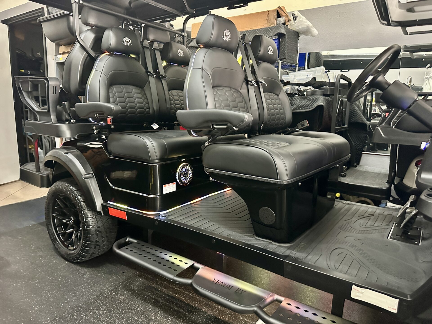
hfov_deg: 71.6
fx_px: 300
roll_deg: -1.7
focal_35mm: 24
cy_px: 162
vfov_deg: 56.8
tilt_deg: -8.4
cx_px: 216
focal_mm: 6.86
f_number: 1.78
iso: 1000
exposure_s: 1/30
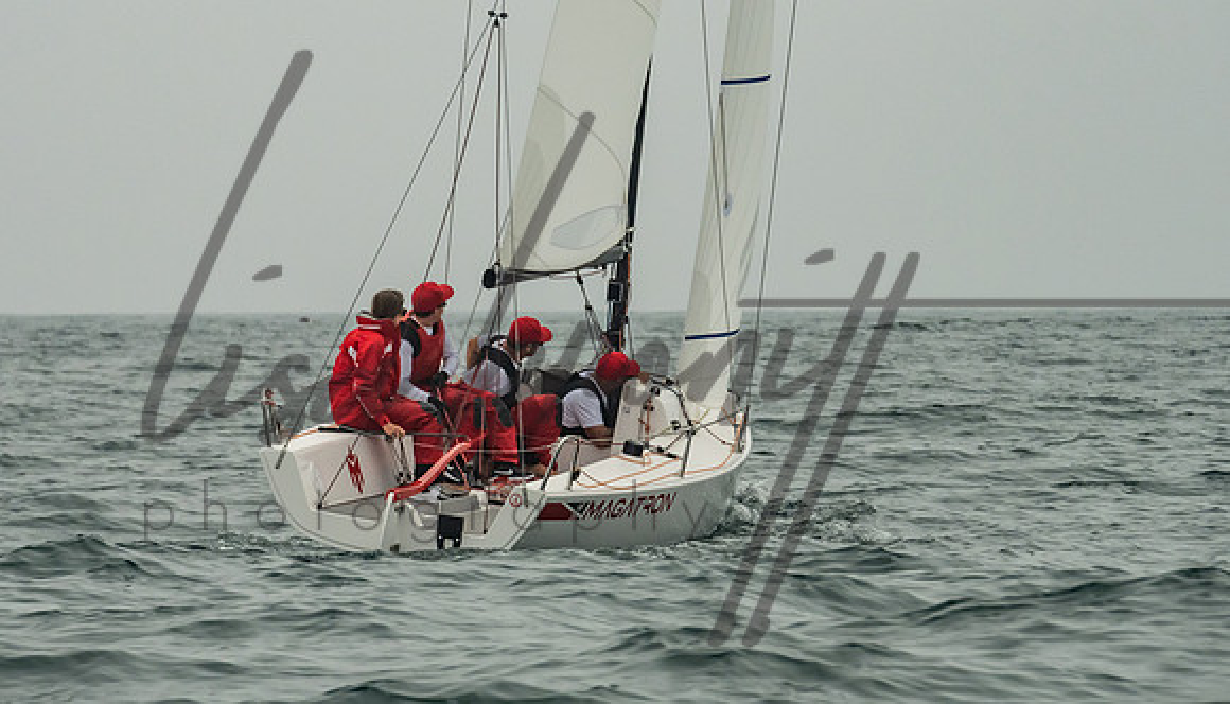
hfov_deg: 6.3
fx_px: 11177
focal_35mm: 341
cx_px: 425
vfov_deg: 3.6
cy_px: 228
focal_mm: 200
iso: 800
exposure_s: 1/2500
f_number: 9
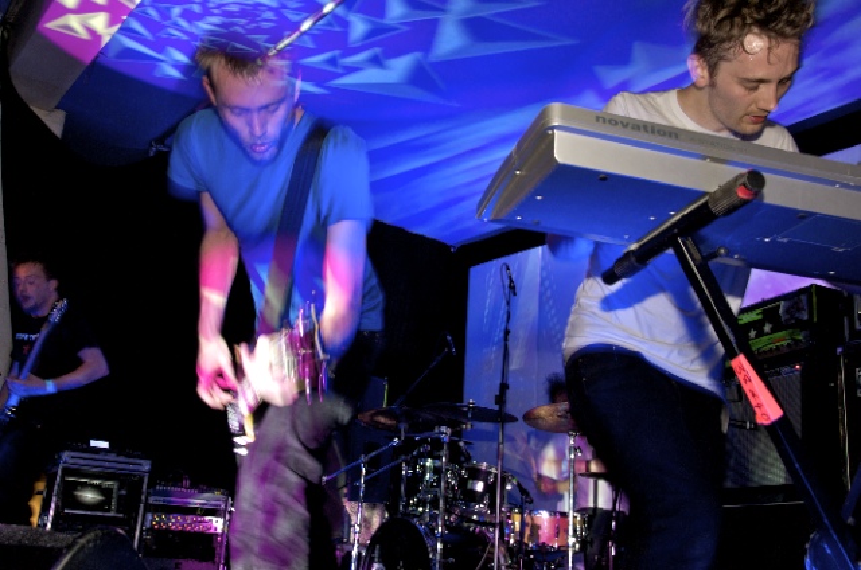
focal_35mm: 36
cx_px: 430
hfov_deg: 53.2
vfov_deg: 36.7
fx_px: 859
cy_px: 285
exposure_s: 1/15
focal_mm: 24
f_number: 10
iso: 400
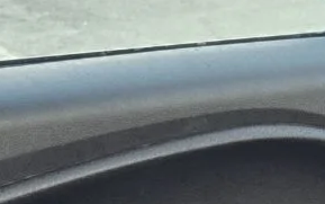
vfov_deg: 7.2
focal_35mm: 162
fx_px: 1436
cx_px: 1001
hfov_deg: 9.7
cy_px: 611
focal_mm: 6.3
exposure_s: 1/180
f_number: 1.7
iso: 200
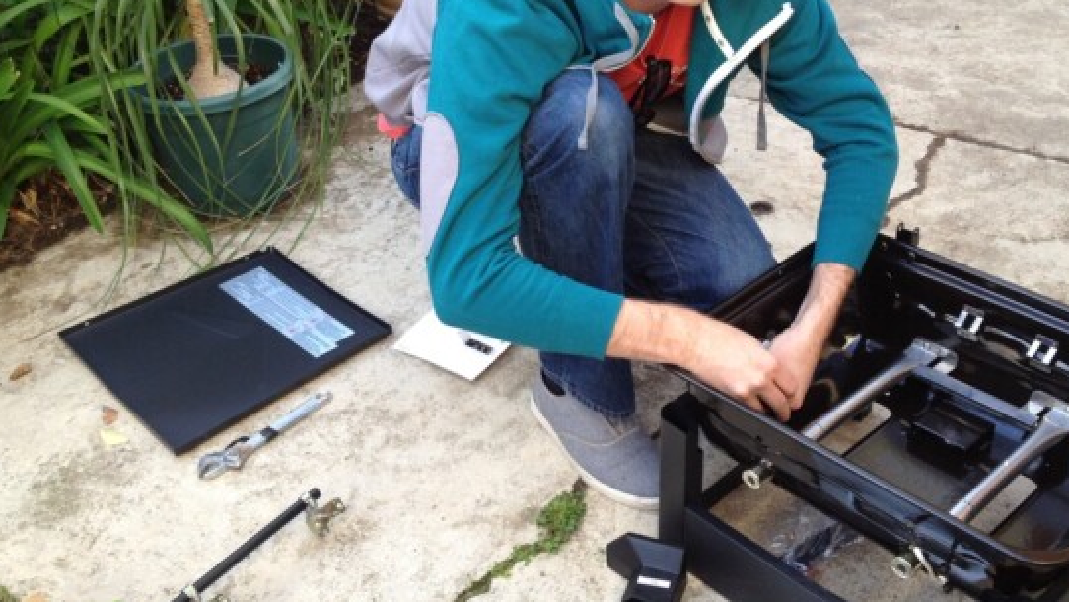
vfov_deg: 26.5
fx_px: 1276
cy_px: 302
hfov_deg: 45.5
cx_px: 554
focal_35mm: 45
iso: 100
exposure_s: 1/120
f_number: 2.4
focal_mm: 4.28
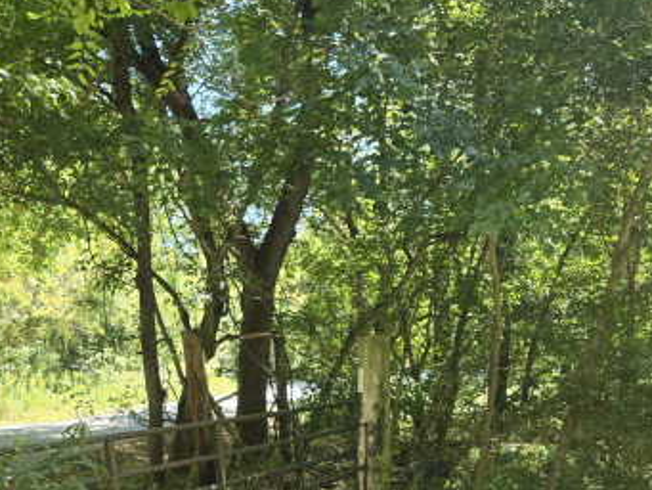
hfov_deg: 41.3
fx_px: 848
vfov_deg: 30.6
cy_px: 450
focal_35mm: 45
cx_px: 194
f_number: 1.7
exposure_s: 1/180
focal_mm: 6.3
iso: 50
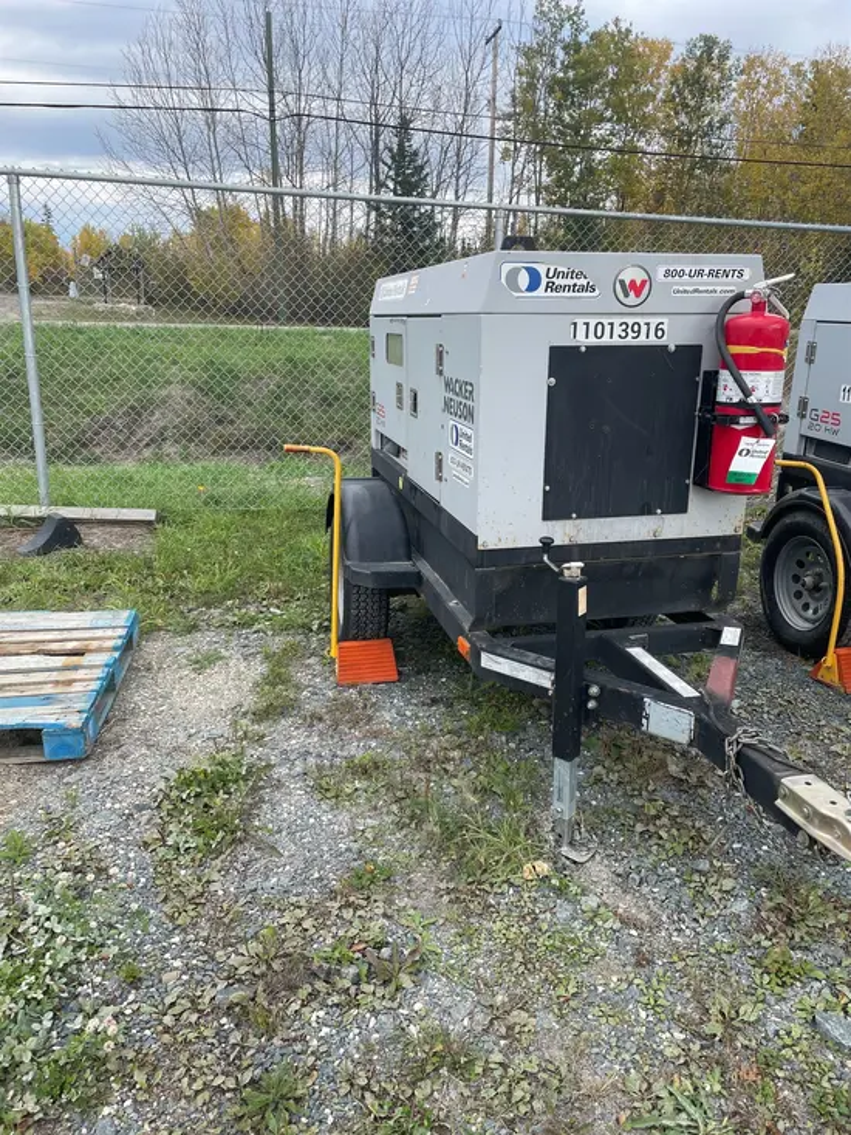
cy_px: 568
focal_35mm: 26
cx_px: 426
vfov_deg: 67.3
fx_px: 852
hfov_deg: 53.1
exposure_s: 1/1082
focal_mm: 4.2
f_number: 1.6
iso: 32
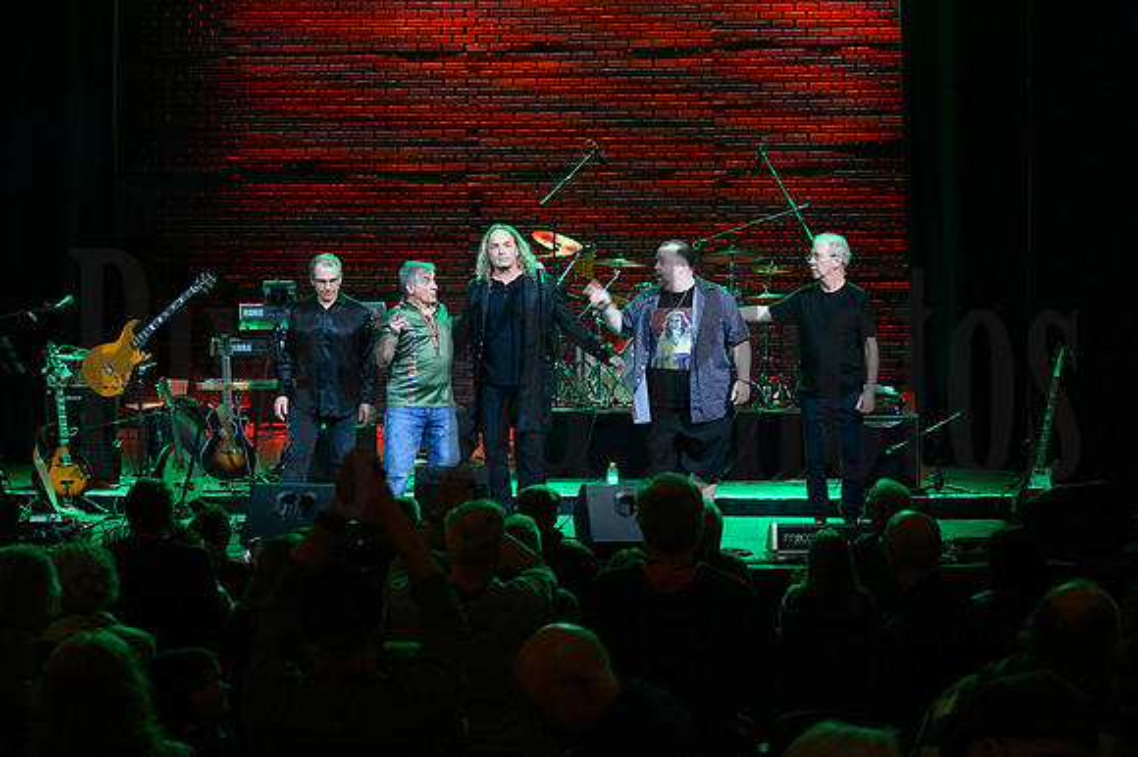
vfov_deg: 22.6
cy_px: 378
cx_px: 569
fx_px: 1896
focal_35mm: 60
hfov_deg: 33.4
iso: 6400
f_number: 5.6
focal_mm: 60
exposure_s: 1/30
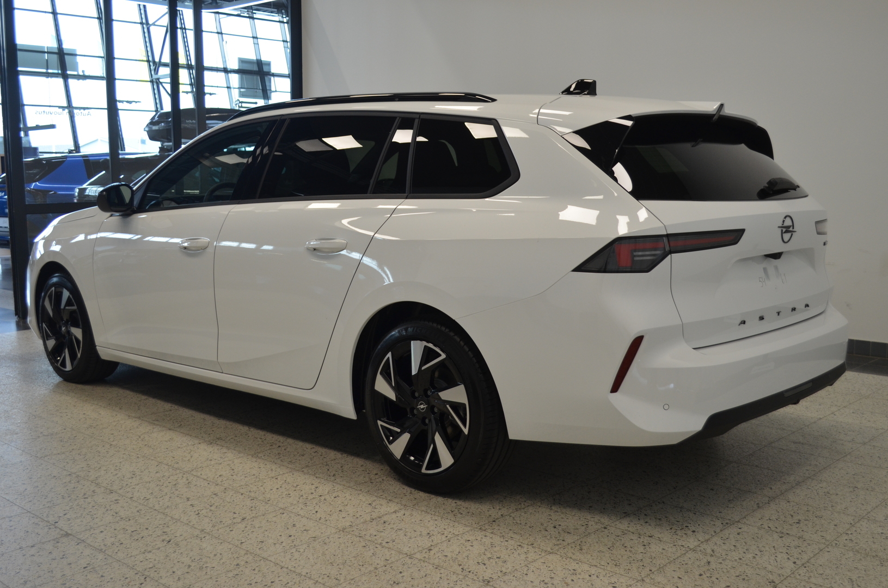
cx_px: 444
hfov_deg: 49.6
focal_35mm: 39
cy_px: 294
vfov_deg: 34.1
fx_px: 960
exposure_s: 1/100
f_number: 5
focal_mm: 26
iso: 400
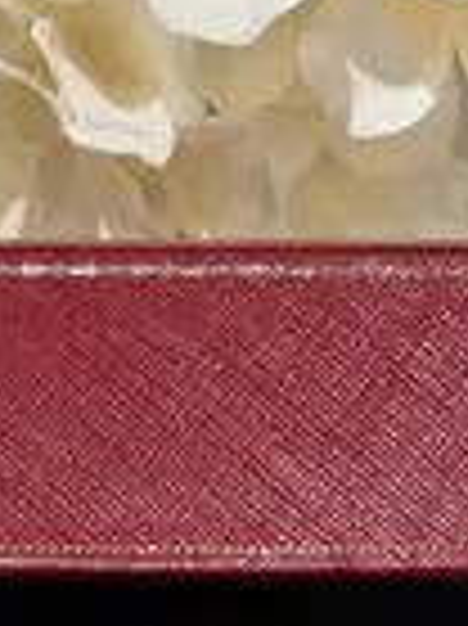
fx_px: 1498
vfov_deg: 19.5
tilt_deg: -37.5
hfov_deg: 17.7
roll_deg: +0.2
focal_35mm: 83
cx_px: 328
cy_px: 1022
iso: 64
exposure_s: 1/161
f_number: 1.78
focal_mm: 6.76
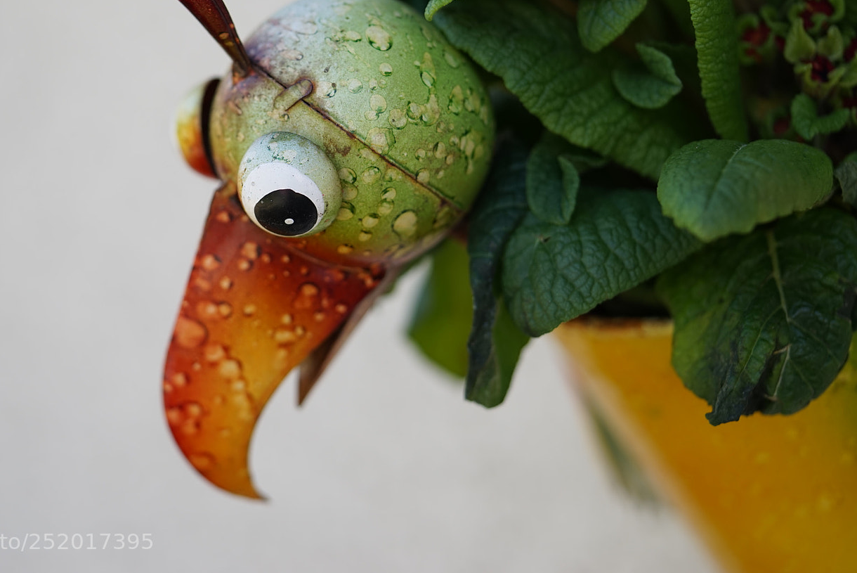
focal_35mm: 118
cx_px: 348
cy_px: 221
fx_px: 2811
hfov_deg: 17.3
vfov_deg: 11.6
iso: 100
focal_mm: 90
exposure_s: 1/160
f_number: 2.8
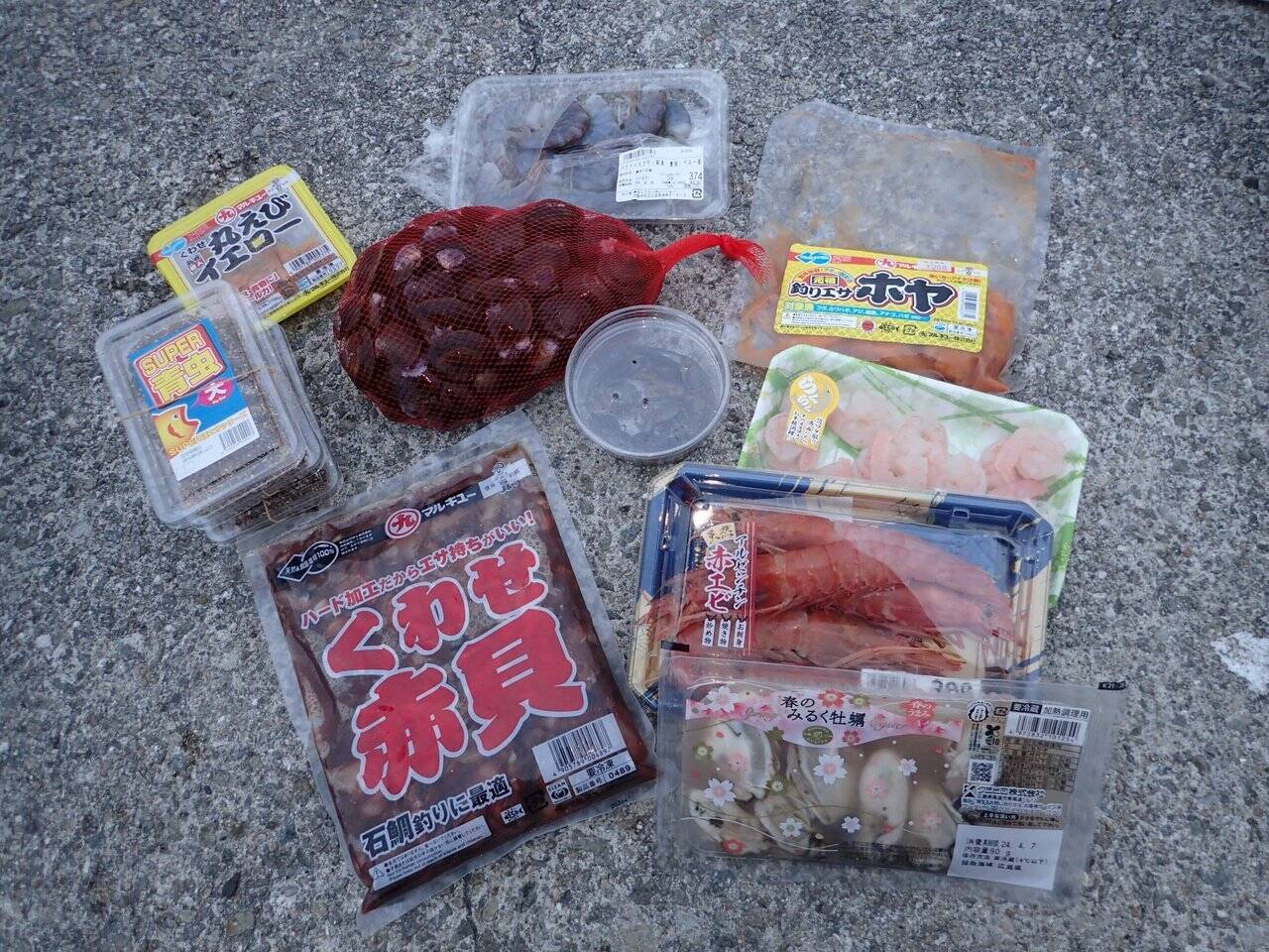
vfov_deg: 54.9
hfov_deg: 69.4
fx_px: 916
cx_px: 634
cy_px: 476
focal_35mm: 25
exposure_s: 1/50
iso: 200
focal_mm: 4.5
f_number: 2
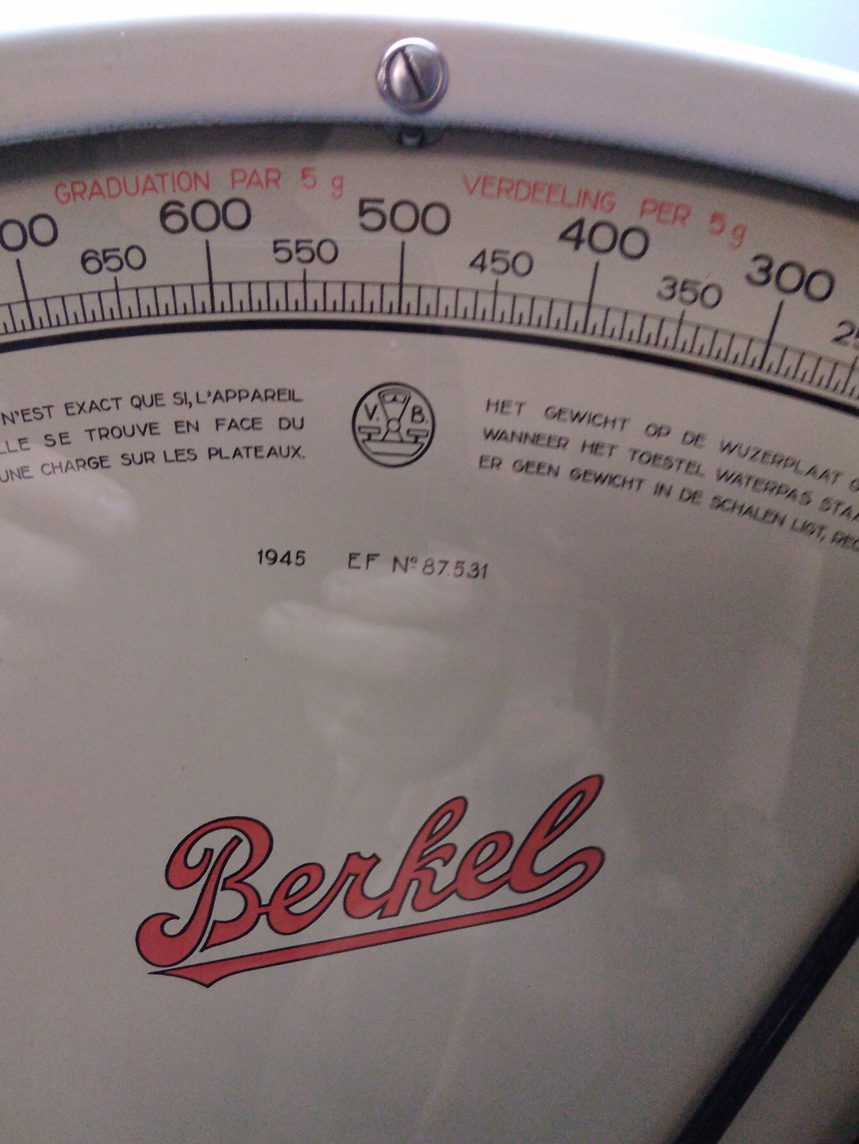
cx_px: 430
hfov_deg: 53.1
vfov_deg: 67.3
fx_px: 860
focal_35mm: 26
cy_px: 572
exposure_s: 1/25
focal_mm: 3.6
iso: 452
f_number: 1.8
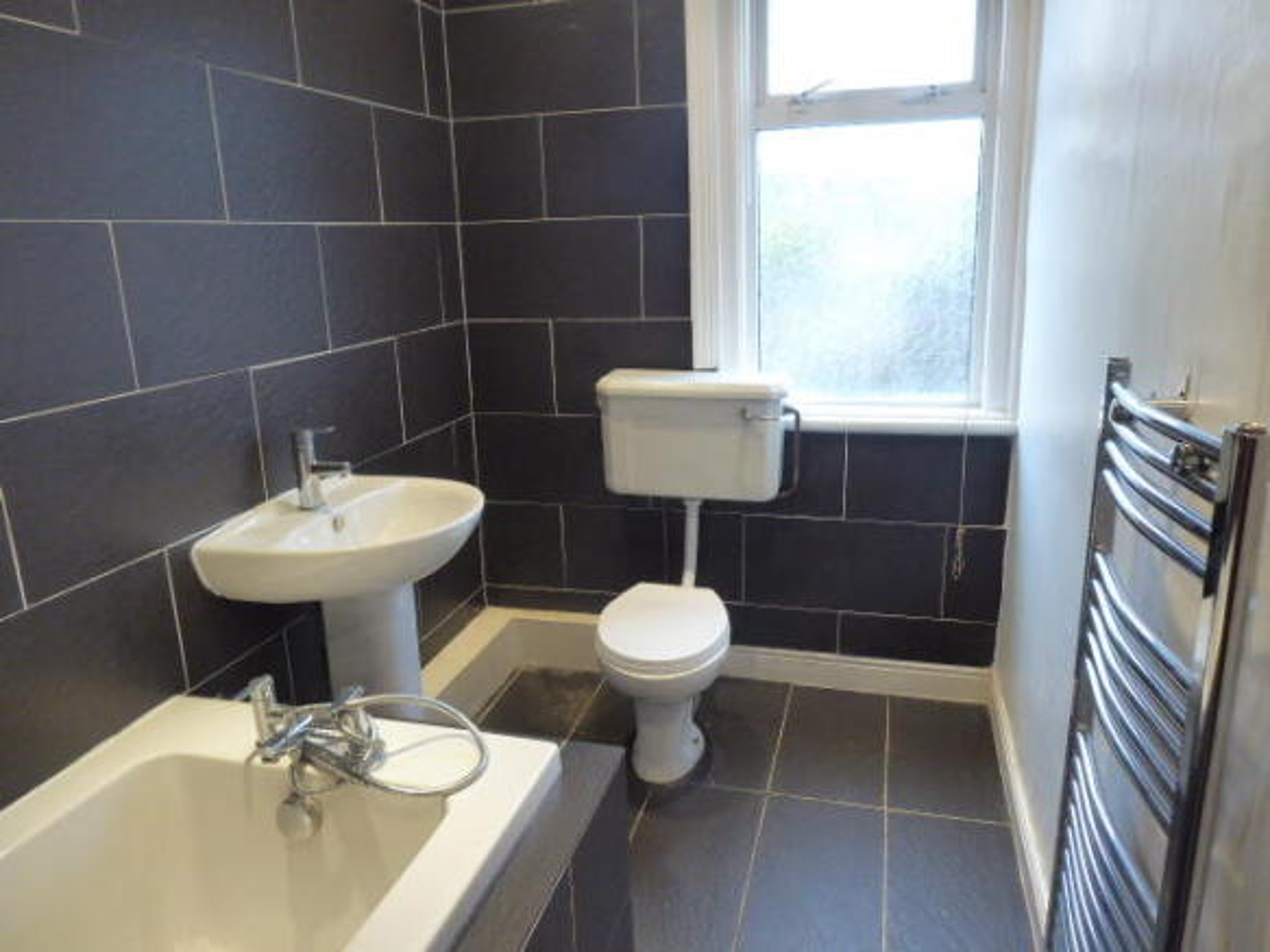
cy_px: 476
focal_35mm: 25
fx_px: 917
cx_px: 635
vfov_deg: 54.9
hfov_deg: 69.4
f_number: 3.3
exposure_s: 1/25
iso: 400
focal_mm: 4.3
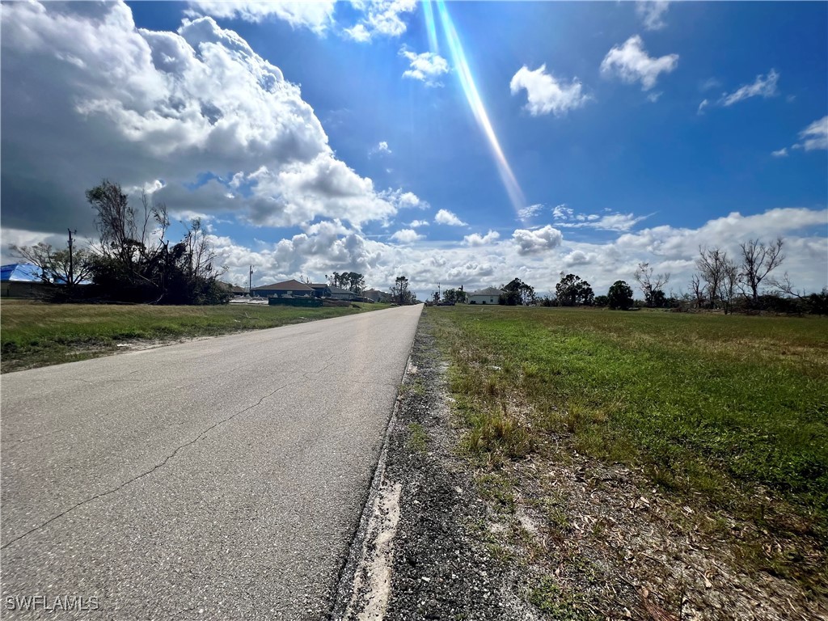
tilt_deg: -2.1
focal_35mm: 13
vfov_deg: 89.9
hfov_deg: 106.2
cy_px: 310
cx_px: 414
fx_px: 311
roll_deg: -0.8
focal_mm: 1.57
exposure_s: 1/6944
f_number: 1.8
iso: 40
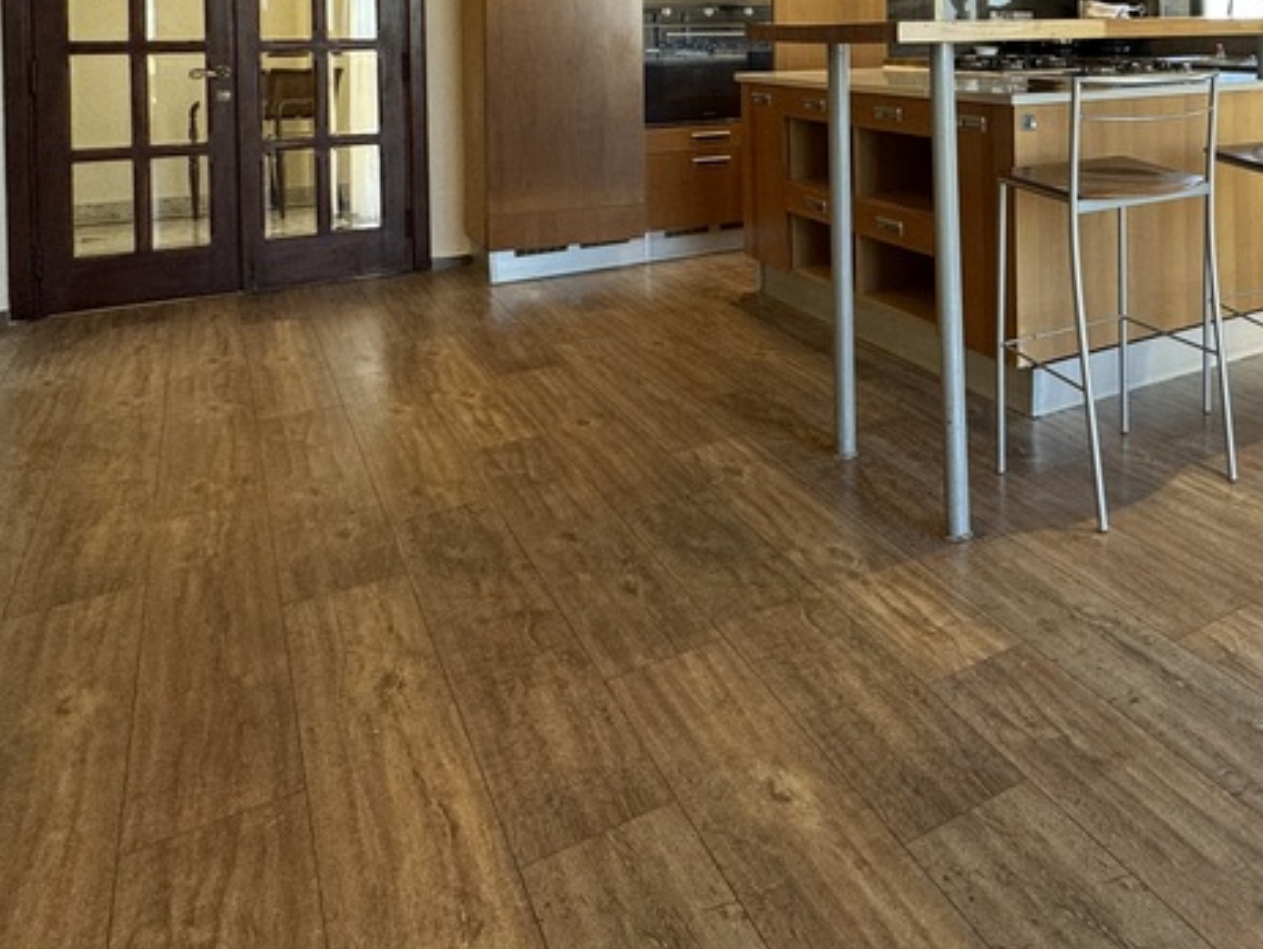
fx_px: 1132
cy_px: 49
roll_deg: +0.1
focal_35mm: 31
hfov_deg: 49.2
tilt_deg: -1.1
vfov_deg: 41.0
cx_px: 1225
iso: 125
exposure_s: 1/100
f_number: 2.2
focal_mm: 2.22
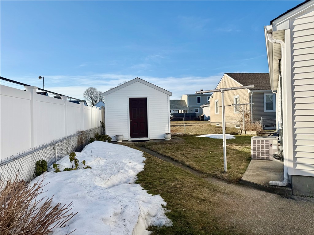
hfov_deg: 71.6
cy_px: 118
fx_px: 218
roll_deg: +2.1
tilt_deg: -1.8
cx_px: 157
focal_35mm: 24
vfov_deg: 56.8
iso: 80
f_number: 1.78
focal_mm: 6.76
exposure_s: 1/5319
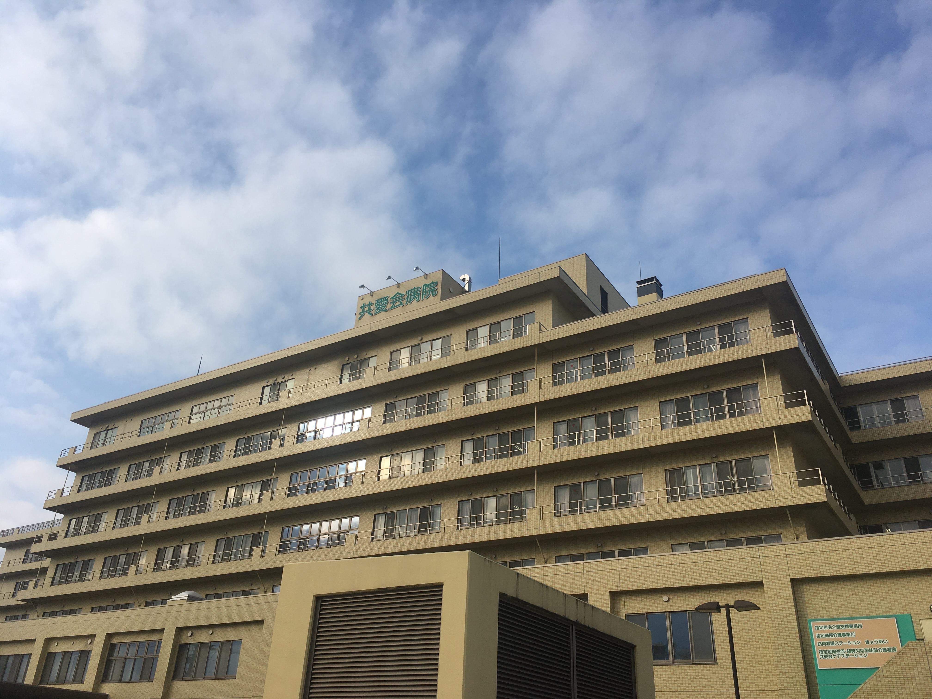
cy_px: 350
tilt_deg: +27.2
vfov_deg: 48.2
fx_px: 781
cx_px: 466
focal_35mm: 29
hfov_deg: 61.7
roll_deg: -3.7
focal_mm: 4.15
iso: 25
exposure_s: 1/1832
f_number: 2.2
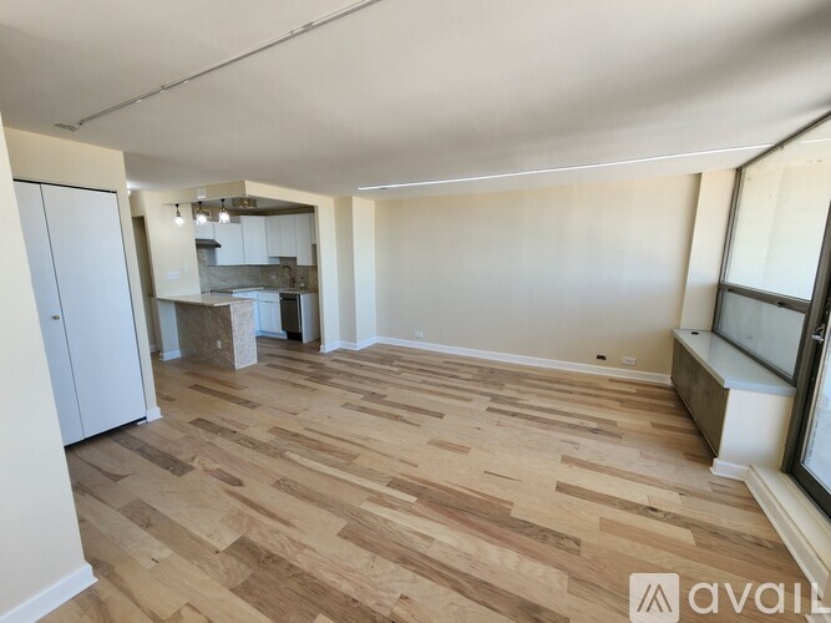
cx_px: 416
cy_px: 312
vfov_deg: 89.9
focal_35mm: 13
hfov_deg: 106.2
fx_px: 312
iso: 64
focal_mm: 2.2
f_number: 2.2
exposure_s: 1/120
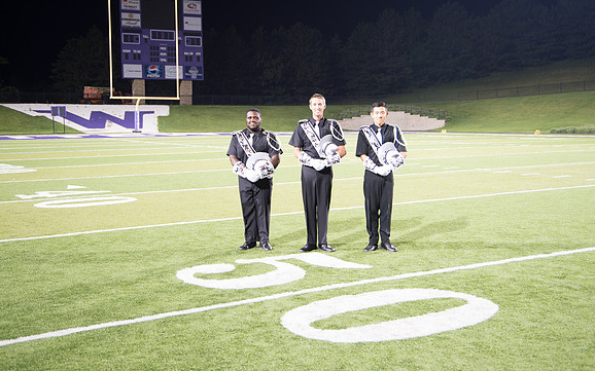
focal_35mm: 46
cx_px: 298
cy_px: 176
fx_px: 746
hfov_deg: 43.5
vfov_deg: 28.0
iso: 1000
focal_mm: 45
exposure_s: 1/20
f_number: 5
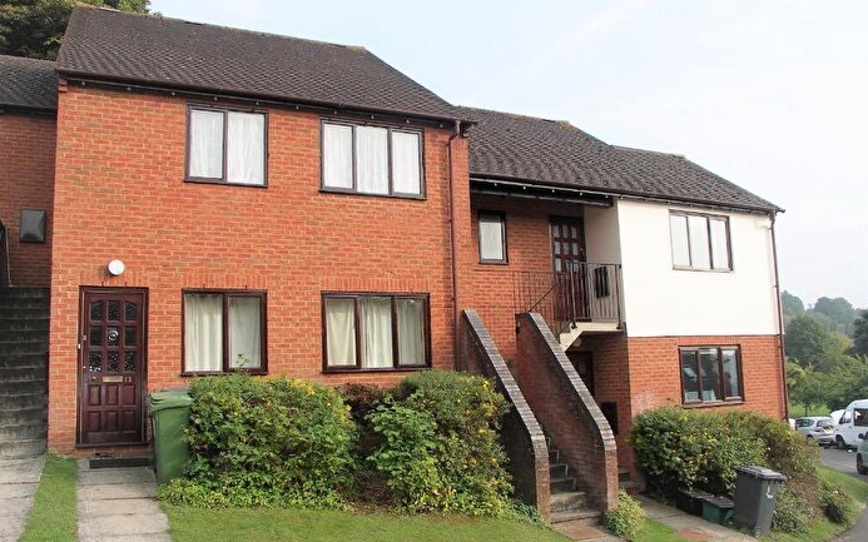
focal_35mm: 30
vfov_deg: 41.8
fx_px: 710
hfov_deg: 62.9
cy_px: 290
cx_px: 433
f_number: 5.6
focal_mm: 7.2
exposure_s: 1/250
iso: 100
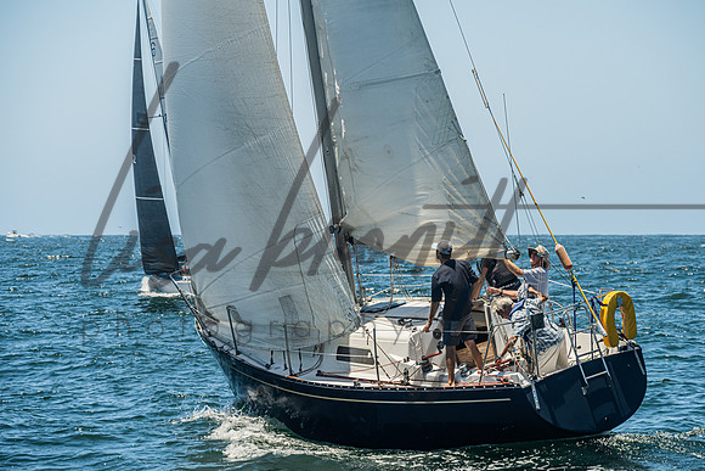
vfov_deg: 8.6
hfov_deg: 12.8
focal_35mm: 160
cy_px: 268
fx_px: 3132
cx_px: 363
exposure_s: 1/1250
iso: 320
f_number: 6.3
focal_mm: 140
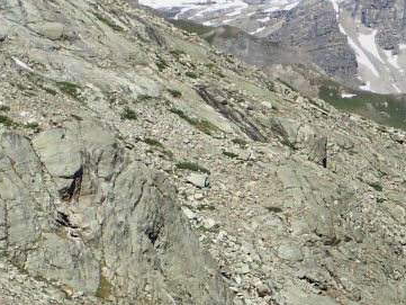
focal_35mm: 170
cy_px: 122
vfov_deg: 8.7
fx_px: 1995
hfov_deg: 11.3
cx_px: 527
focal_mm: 8.41
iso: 100
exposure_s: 1/500
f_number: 4.5
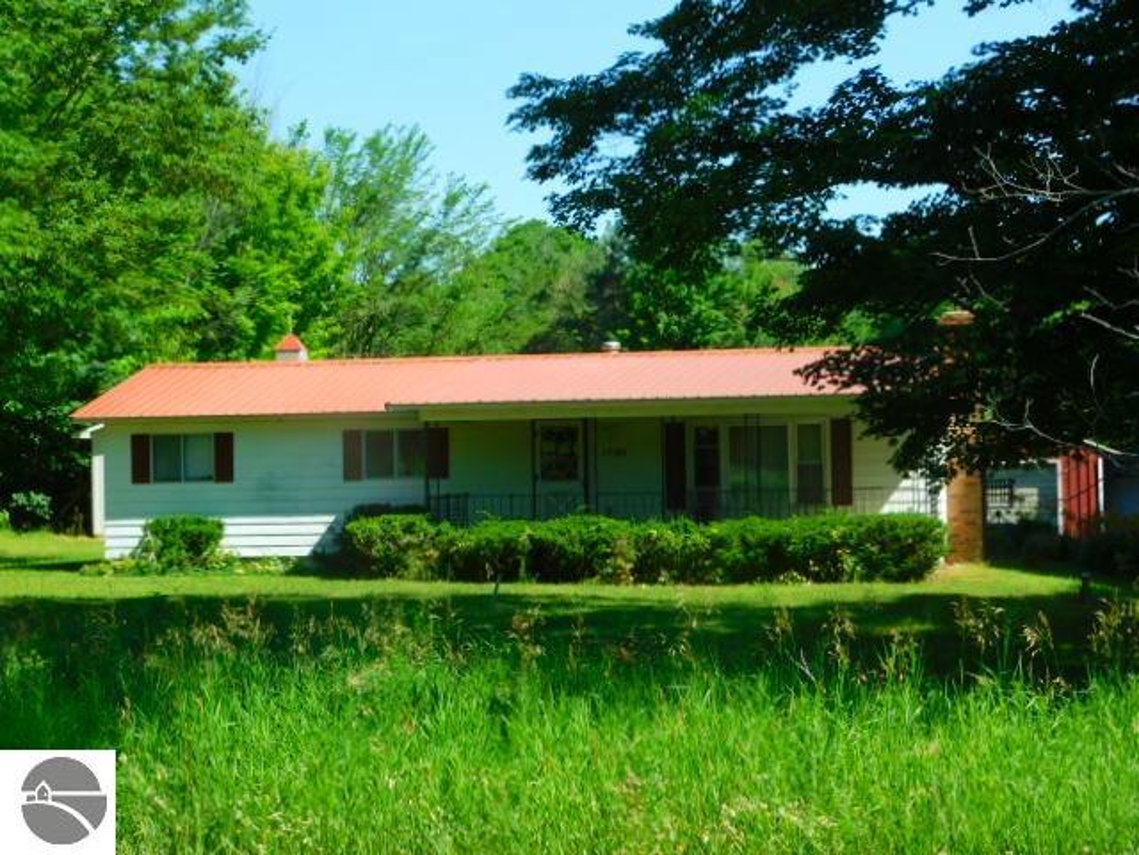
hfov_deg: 24.4
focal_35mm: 80
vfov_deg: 18.4
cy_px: 428
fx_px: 2632
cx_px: 570
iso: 125
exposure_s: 1/400
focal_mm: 14.2
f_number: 4.4
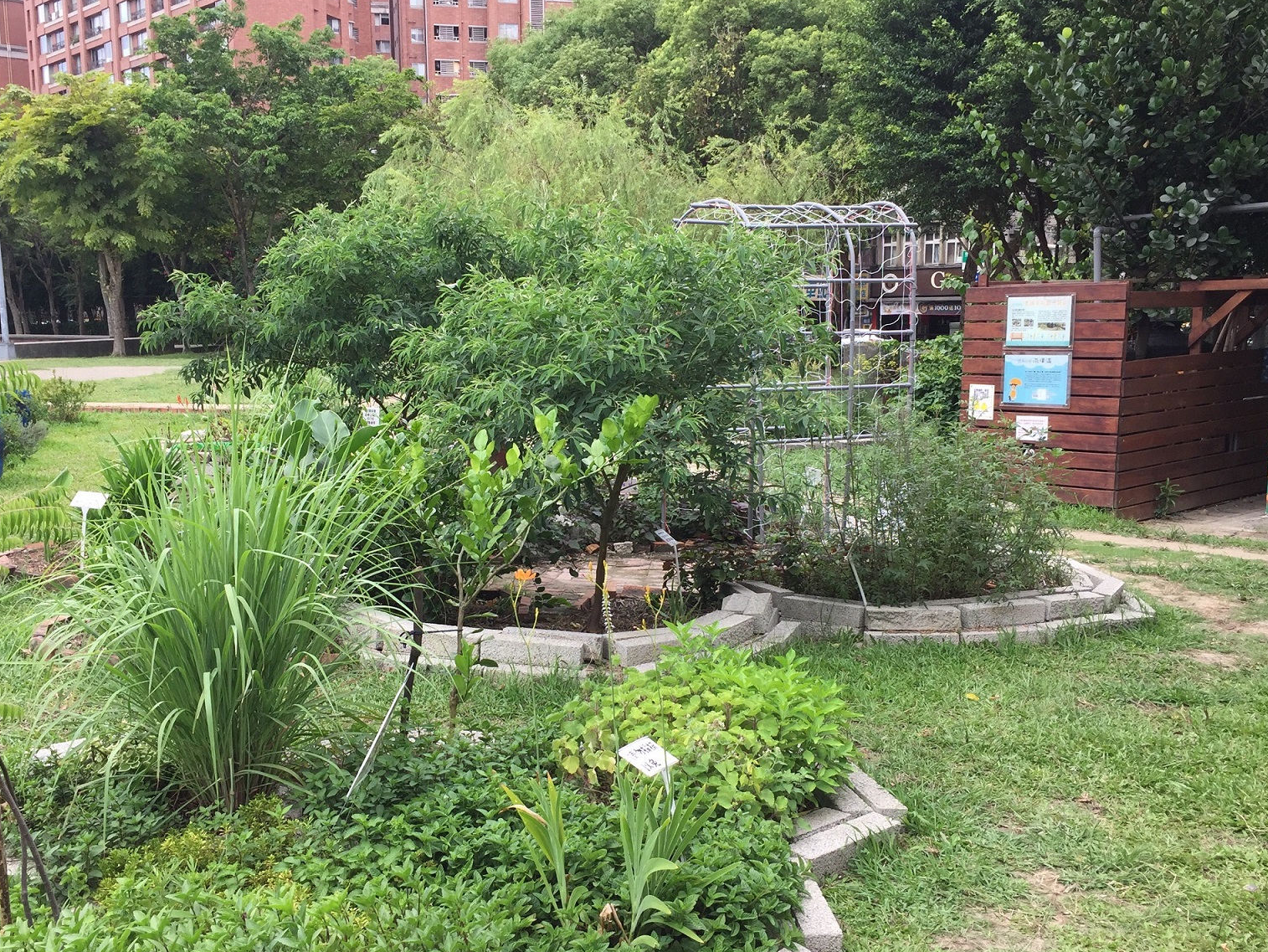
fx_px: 1282
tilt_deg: -9.2
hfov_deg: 52.5
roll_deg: -0.7
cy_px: 529
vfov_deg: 40.7
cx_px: 578
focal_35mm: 35
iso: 32
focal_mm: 4.15
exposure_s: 1/476
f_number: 2.2
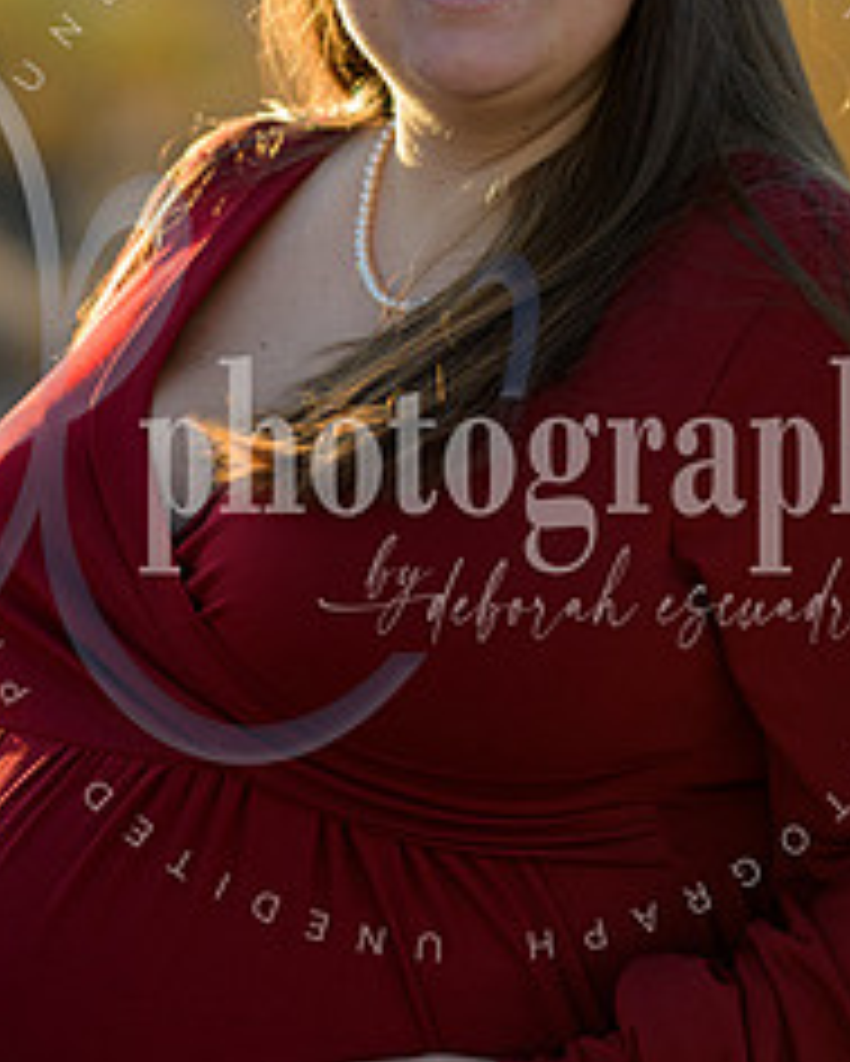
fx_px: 6191
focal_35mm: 197
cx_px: 396
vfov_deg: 9.8
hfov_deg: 7.9
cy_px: 382
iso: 250
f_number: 3.5
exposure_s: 1/800
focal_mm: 110
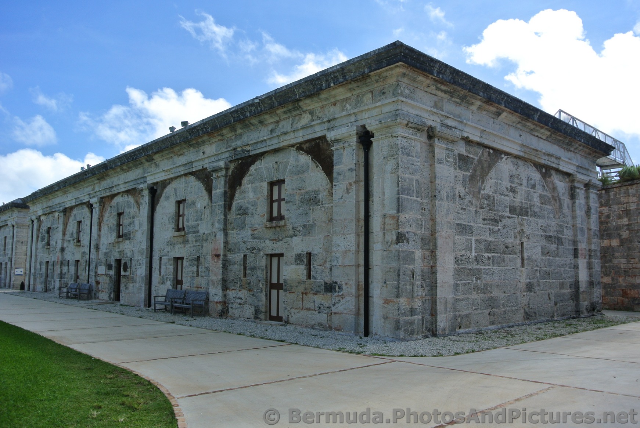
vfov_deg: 45.1
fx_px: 516
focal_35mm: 29
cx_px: 320
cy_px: 214
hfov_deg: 63.6
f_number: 5
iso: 100
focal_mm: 11
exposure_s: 1/800
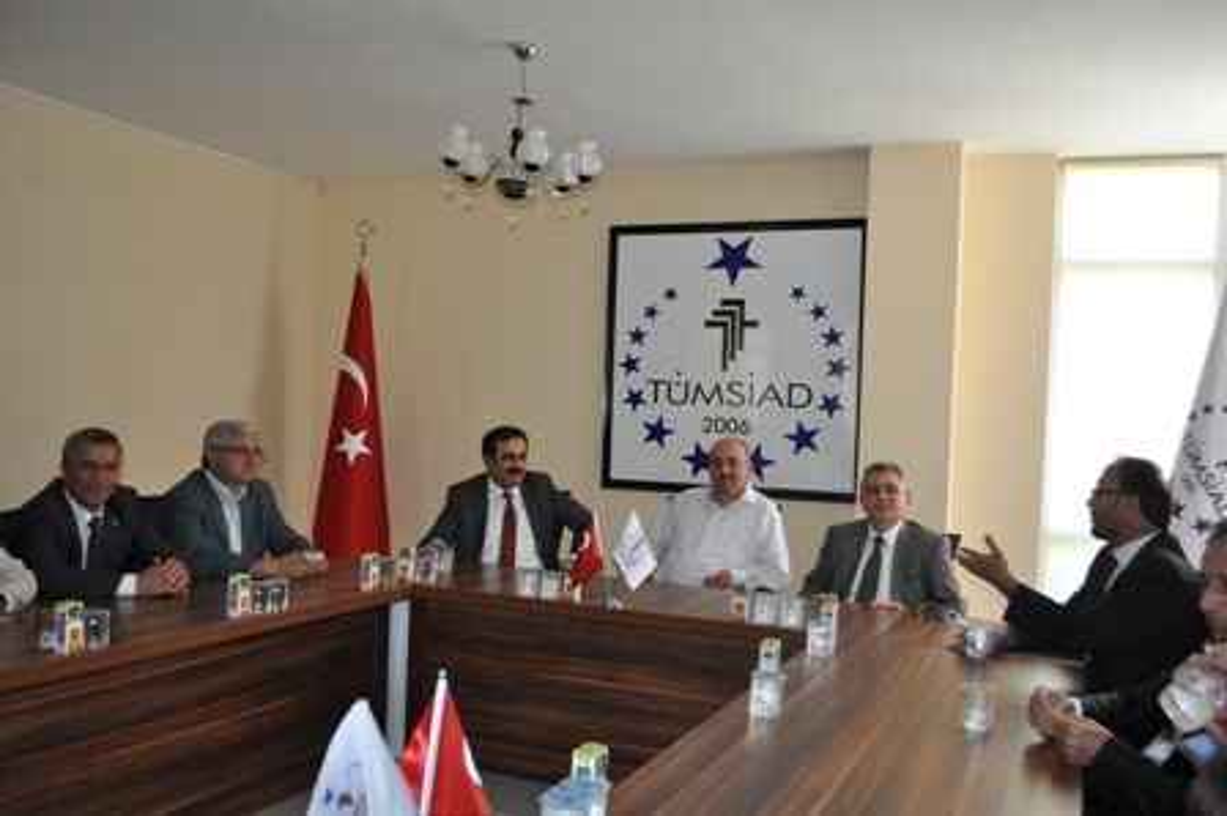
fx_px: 1124
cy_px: 408
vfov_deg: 39.9
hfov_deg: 57.3
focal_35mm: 33
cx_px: 614
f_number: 3.8
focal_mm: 22
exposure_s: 1/125
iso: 800
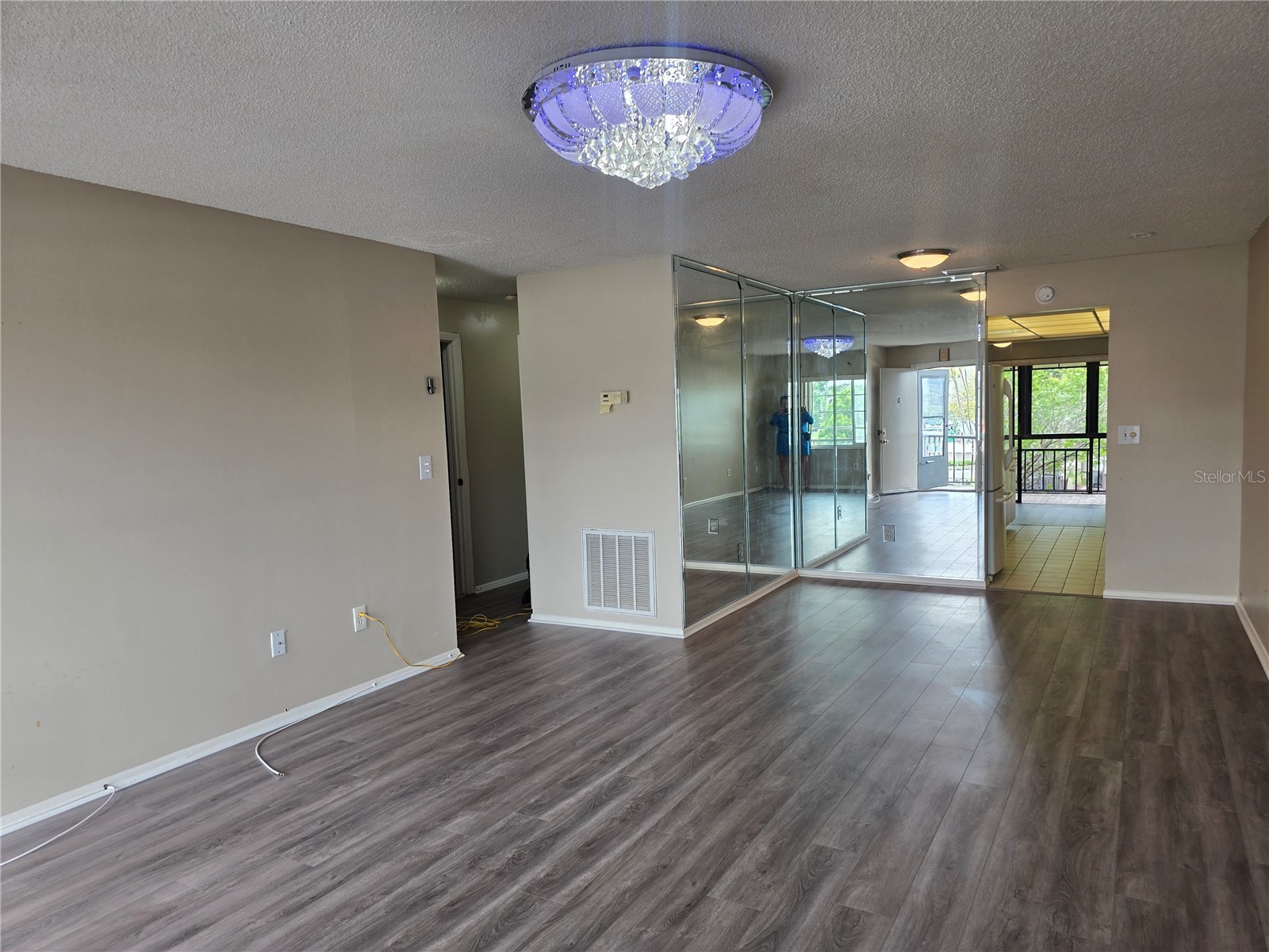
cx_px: 634
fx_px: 843
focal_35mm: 23
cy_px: 476
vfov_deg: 58.9
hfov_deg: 73.9
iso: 20
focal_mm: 6.3
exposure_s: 1/60
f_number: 1.7
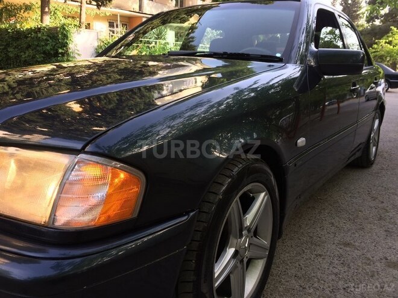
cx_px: 199
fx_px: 333
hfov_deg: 61.7
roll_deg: -2.8
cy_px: 149
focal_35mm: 29
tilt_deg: -11.8
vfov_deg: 48.2
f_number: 2.2
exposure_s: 1/110
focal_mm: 4.15
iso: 32
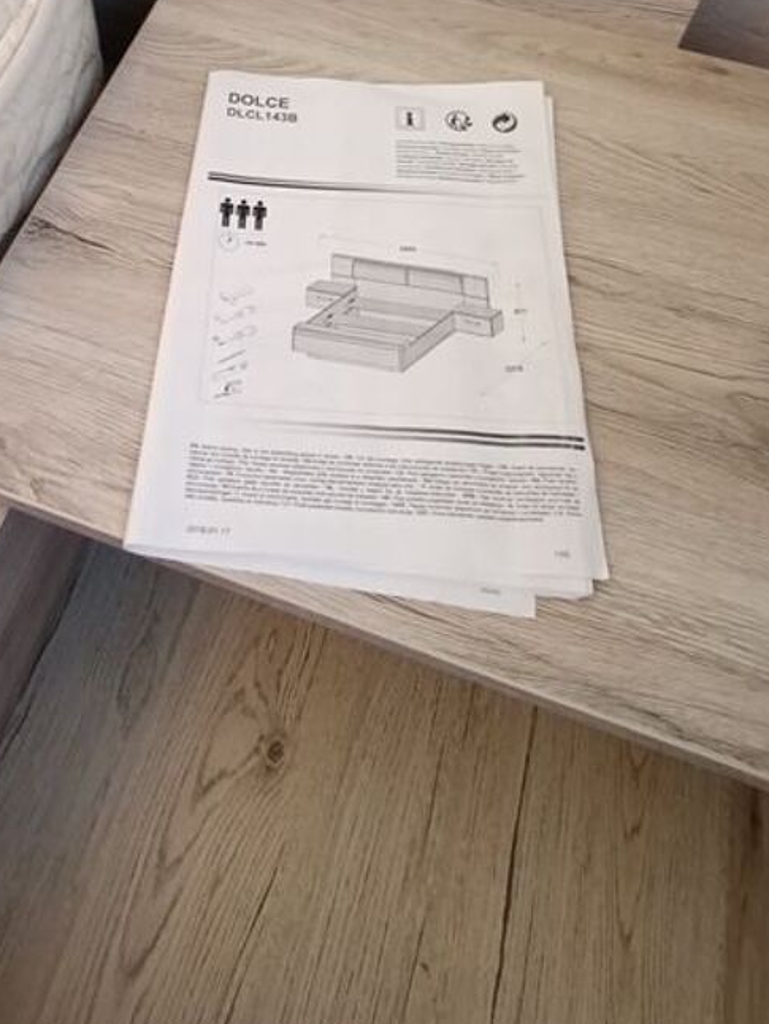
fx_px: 977
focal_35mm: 33
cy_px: 199
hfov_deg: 42.5
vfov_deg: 51.7
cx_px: 265
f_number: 2.2
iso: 320
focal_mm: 1.65
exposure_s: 1/50
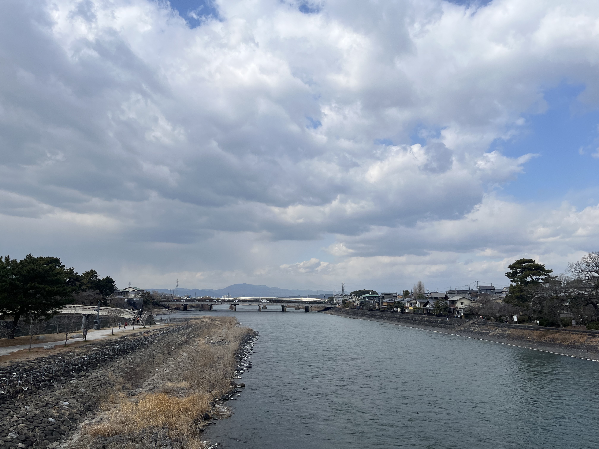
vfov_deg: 53.1
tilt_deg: +9.1
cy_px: 224
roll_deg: -0.2
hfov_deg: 67.3
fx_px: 450
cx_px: 300
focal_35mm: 26
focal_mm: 5.1
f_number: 1.6
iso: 50
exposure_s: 1/5848
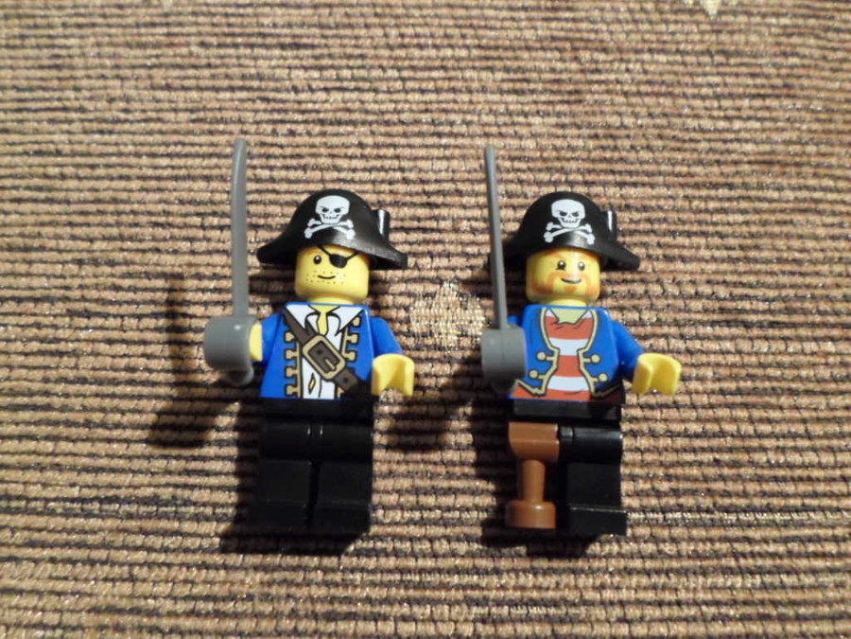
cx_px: 426
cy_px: 320
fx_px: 615
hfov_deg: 69.4
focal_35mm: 25
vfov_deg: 54.9
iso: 400
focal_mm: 4.5
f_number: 2.5
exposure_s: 1/15
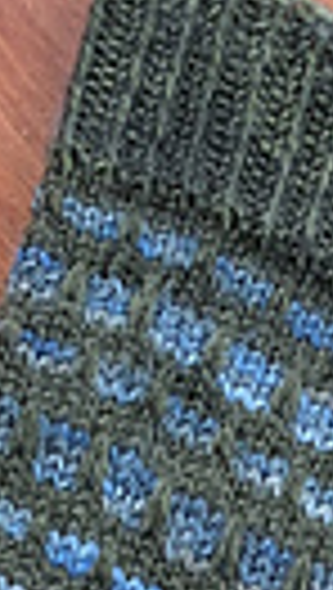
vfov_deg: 14.5
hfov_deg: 8.5
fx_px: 2159
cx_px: 567
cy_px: 892
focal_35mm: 138
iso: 100
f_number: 1.8
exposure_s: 1/106
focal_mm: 4.25
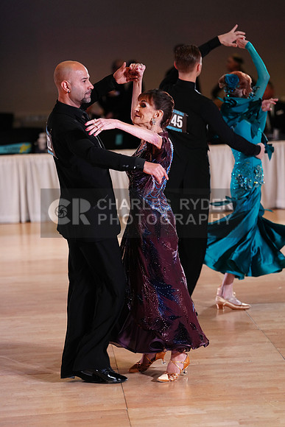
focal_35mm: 129
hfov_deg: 10.6
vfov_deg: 15.9
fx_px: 1531
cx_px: 142
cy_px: 214
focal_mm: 129
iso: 2500
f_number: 2.8
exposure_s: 1/500
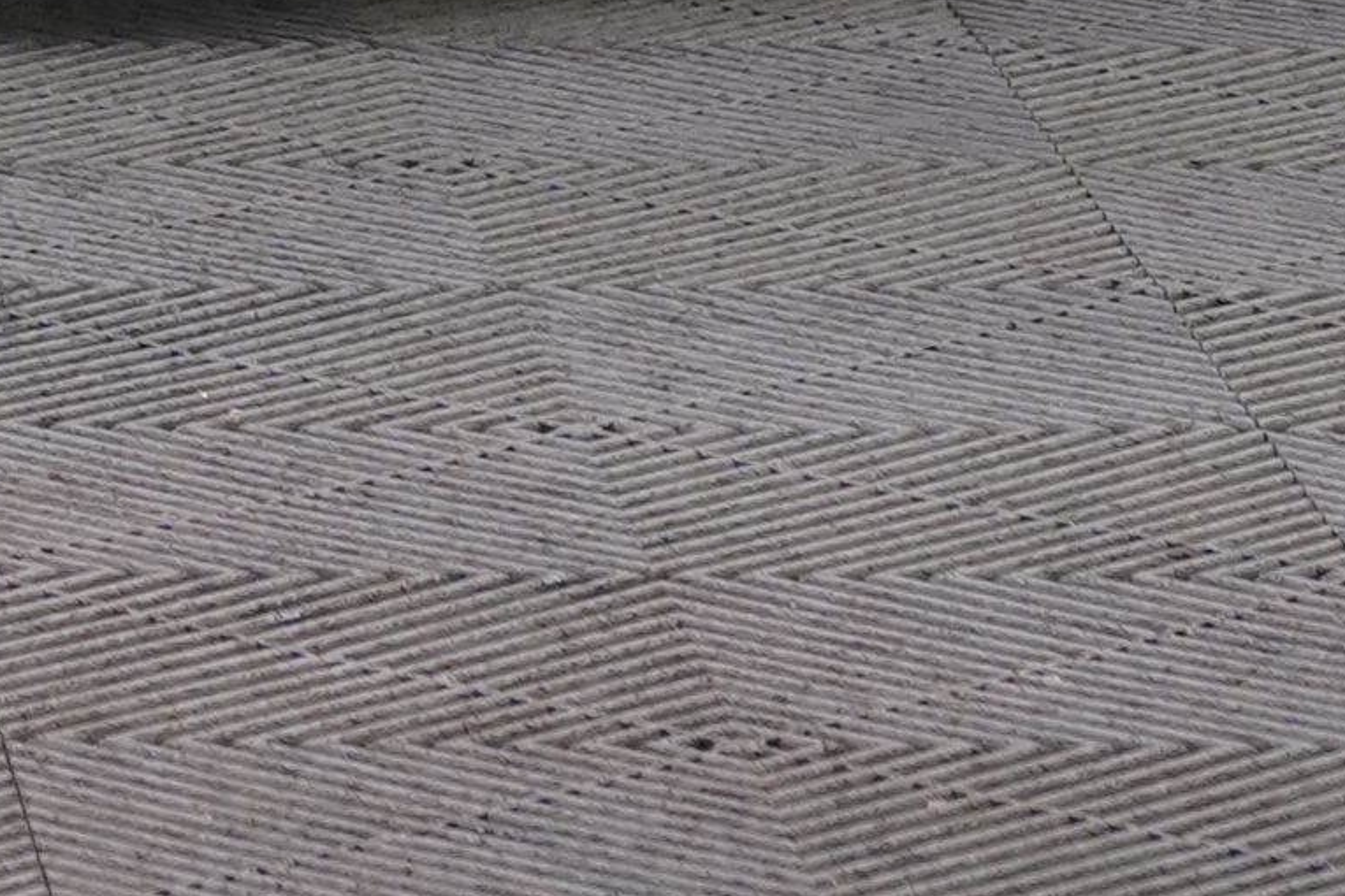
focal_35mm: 392
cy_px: -2273
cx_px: -1922
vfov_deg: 3.4
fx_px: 14644
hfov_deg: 5.1
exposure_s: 1/25
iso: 400
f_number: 5
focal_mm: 50
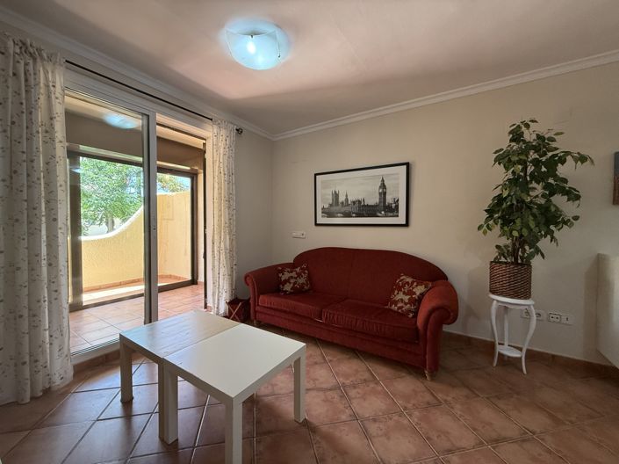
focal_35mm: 14
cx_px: 310
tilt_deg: -2.2
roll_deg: -0.8
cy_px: 232
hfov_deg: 102.1
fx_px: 250
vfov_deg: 85.6
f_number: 2.2
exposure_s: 1/99
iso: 250
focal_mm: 2.22
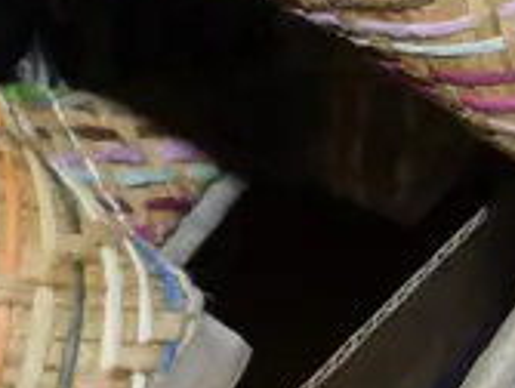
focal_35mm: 294
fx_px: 4383
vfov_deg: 5.0
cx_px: -43
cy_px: -488
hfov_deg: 6.7
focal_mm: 24
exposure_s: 1/60
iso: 640
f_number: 5.6
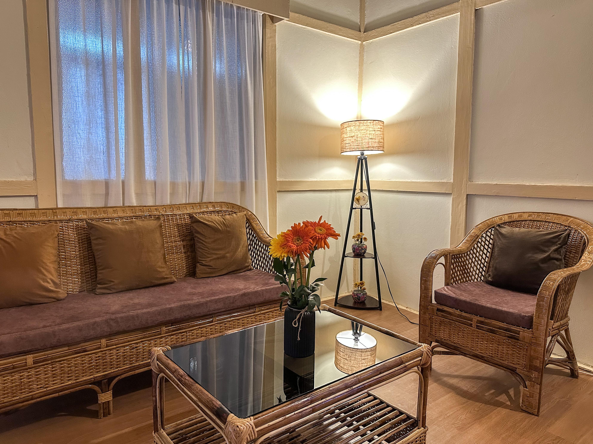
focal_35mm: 24
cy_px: 222
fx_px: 411
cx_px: 296
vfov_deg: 56.8
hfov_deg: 71.6
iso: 400
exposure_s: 1/50
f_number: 1.8
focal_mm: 6.86
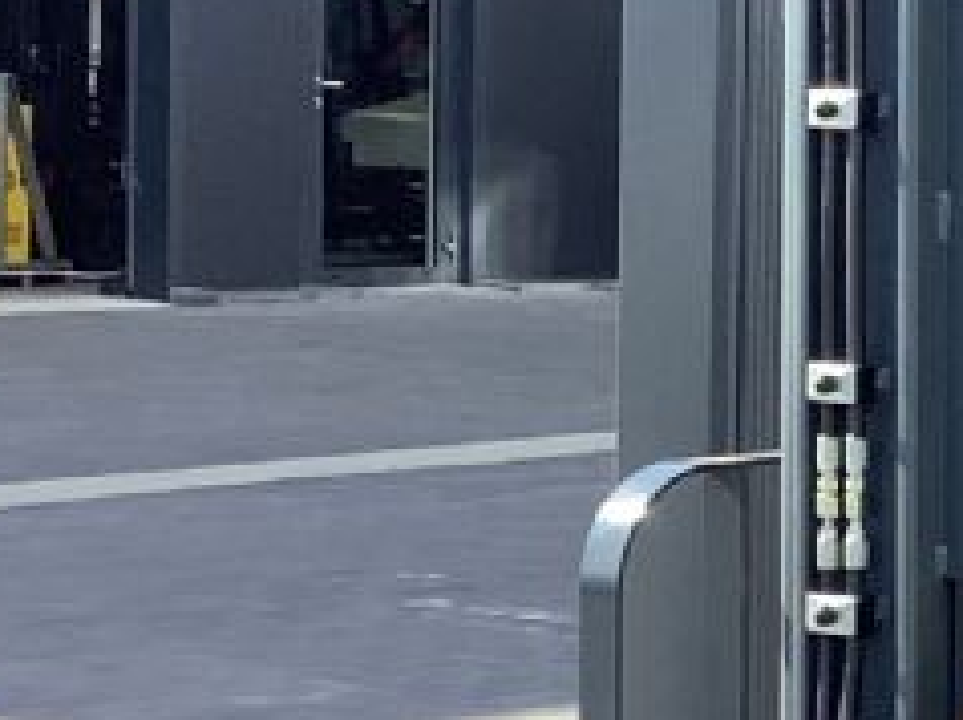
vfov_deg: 8.9
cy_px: 271
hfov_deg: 11.6
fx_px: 4641
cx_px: 1109
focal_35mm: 167
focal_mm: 3.3
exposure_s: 1/326
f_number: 2.4
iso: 25
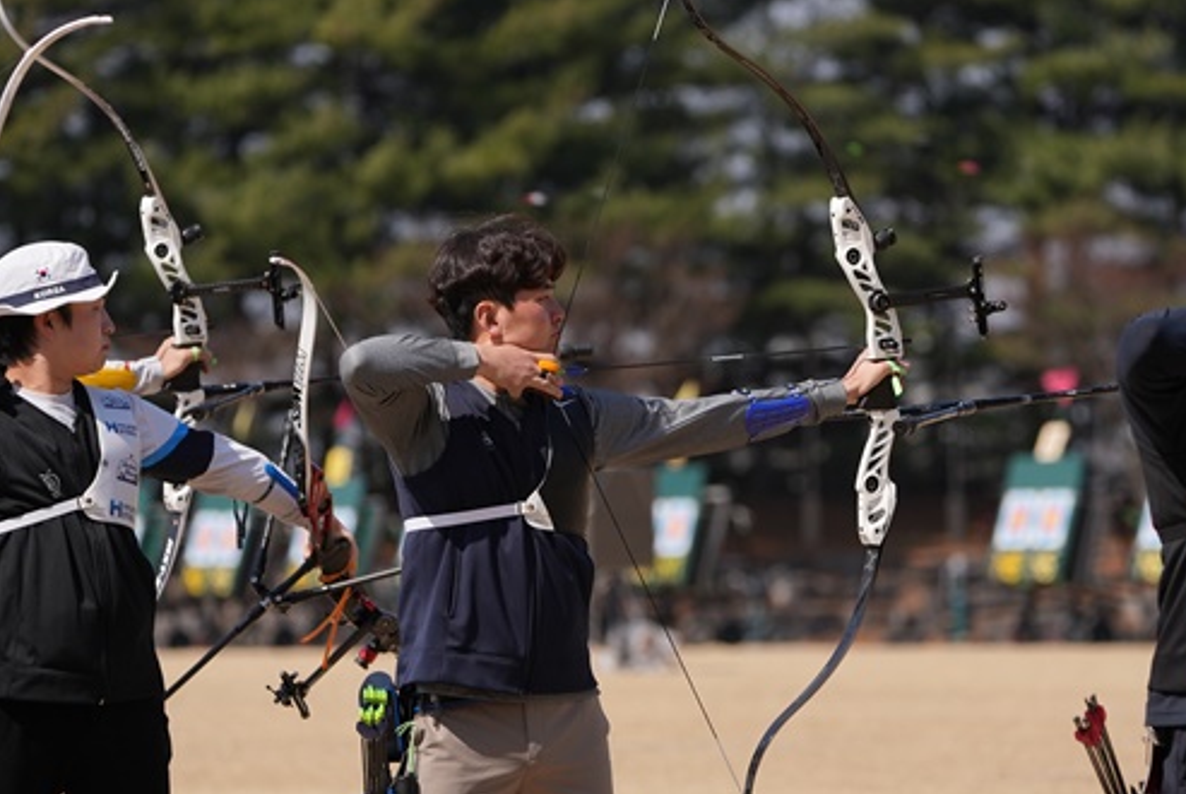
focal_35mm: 332
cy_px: 357
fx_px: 10950
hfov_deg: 6.2
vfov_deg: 4.2
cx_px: 678
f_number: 6.3
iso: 400
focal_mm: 273
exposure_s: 1/2000
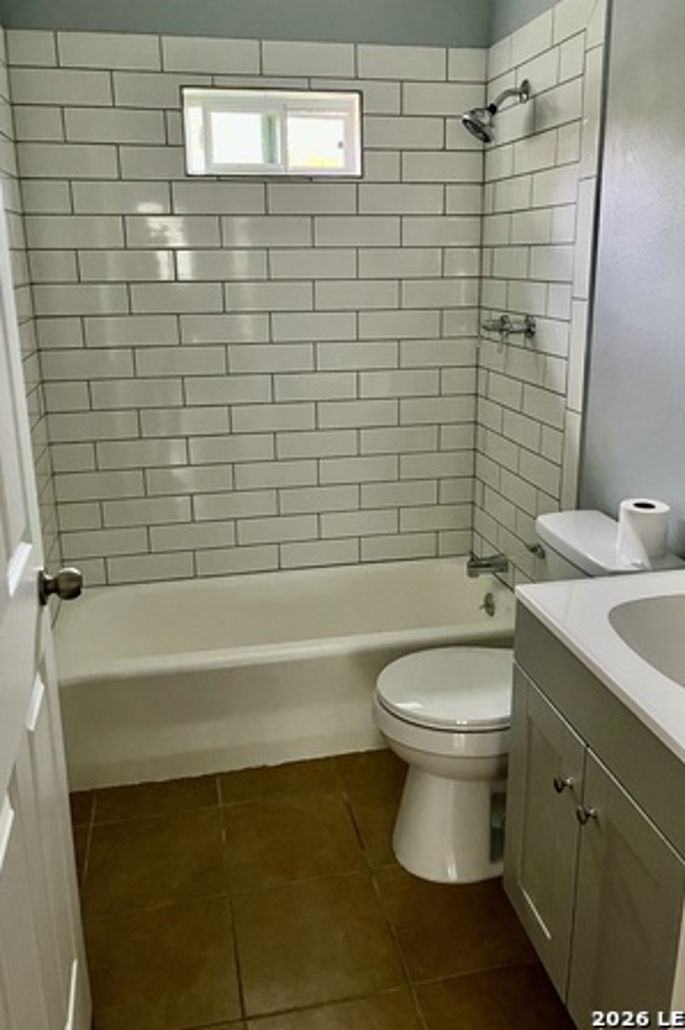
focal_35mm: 29
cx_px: 361
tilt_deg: -15.3
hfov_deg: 44.9
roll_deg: +0.8
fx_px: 829
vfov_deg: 63.6
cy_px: 481
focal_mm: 5.1
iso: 500
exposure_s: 1/60
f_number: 1.6
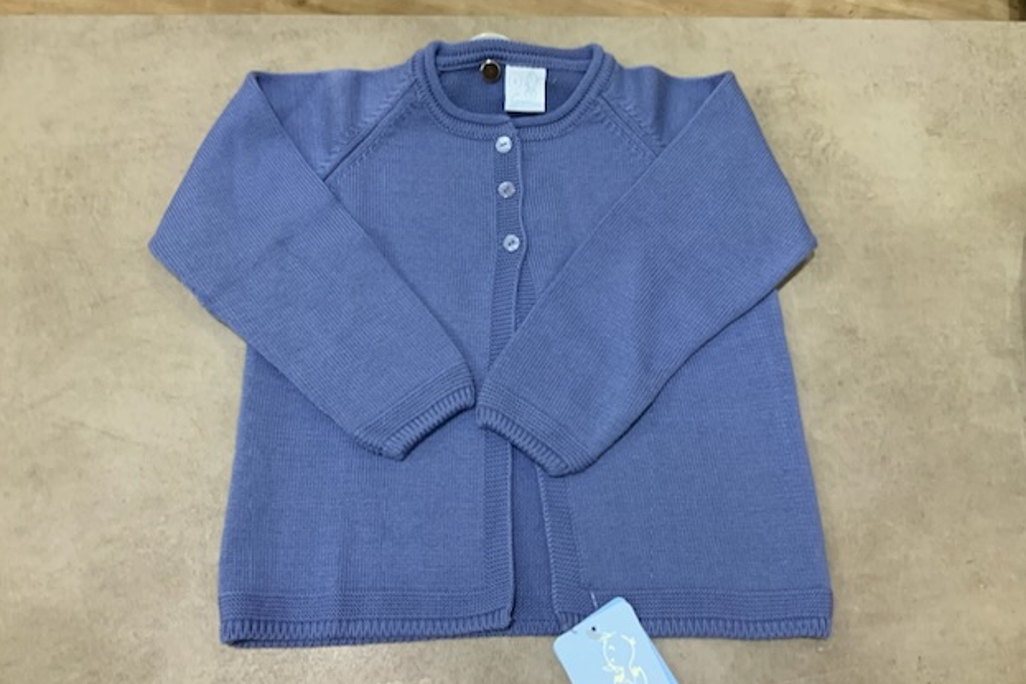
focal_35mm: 31
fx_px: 883
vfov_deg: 42.3
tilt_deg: -71.8
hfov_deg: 60.3
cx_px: 509
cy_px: 363
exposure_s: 1/50
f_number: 1.8
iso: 125
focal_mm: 3
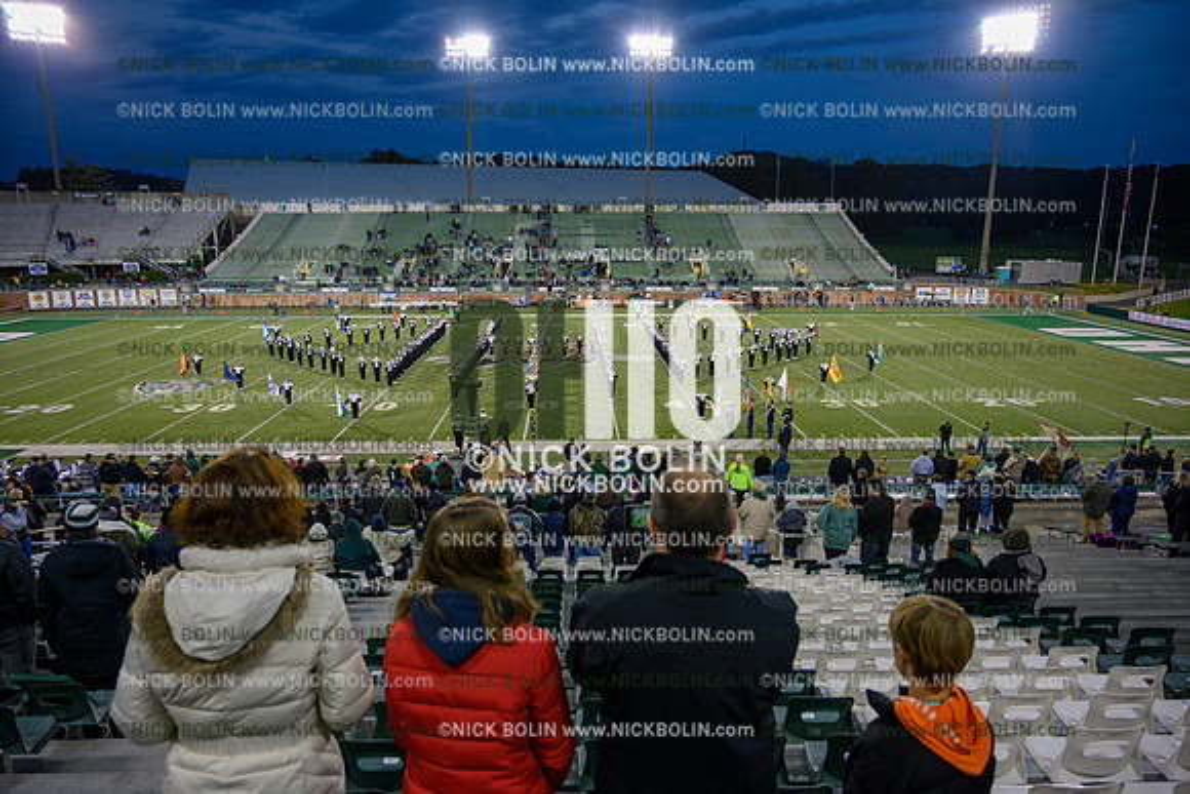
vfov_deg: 53.2
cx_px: 595
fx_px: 793
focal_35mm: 24
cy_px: 397
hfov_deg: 73.7
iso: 2000
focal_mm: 24
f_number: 4
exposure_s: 1/320
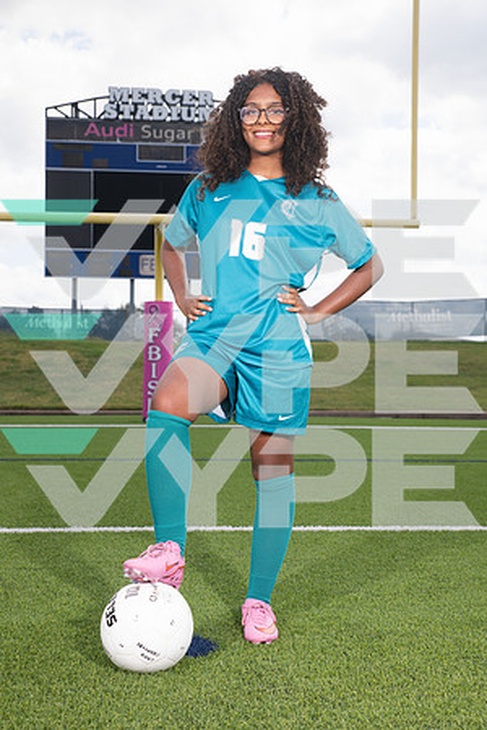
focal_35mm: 48
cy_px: 365
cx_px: 244
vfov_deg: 41.1
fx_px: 974
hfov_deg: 28.1
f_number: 7.1
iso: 125
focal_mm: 48
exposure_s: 1/320
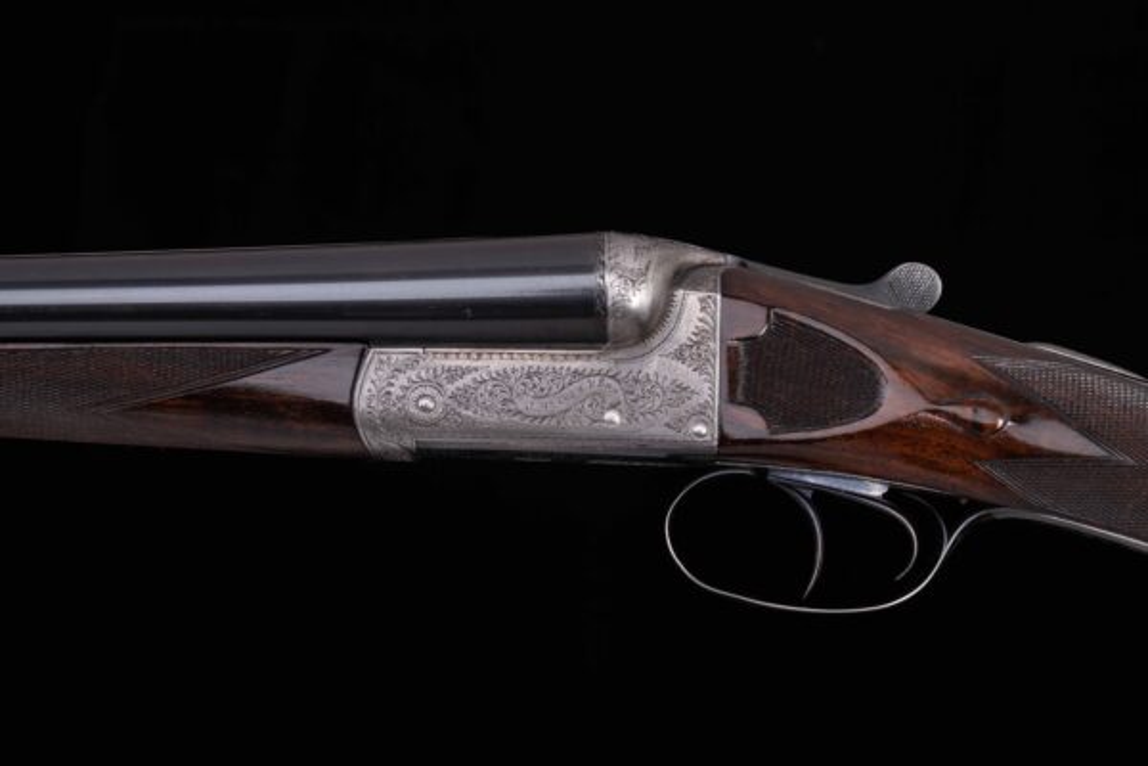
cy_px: 383
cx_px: 574
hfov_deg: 24.6
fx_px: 2631
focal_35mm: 82
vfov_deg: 16.6
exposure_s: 1/125
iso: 100
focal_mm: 55
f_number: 10
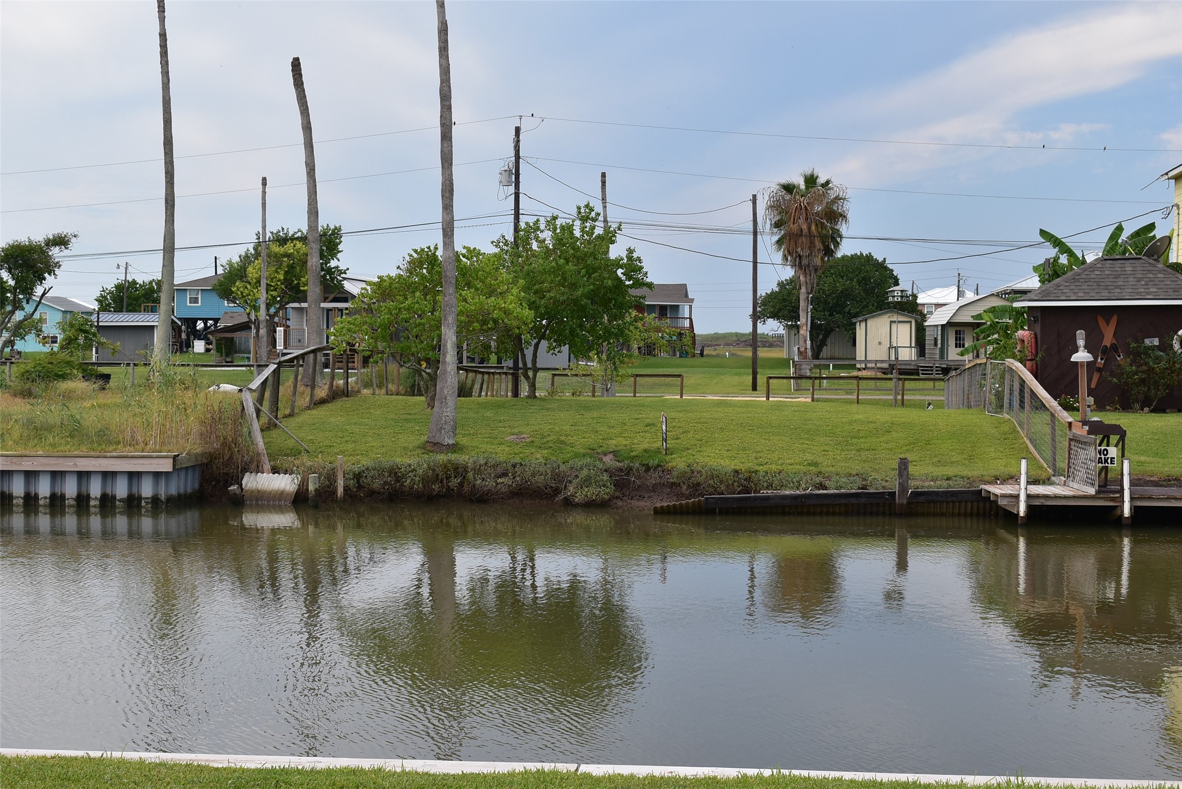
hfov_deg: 33.4
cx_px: 591
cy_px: 394
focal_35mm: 60
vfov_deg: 22.7
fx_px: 1971
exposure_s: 1/400
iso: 400
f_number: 11
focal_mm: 40
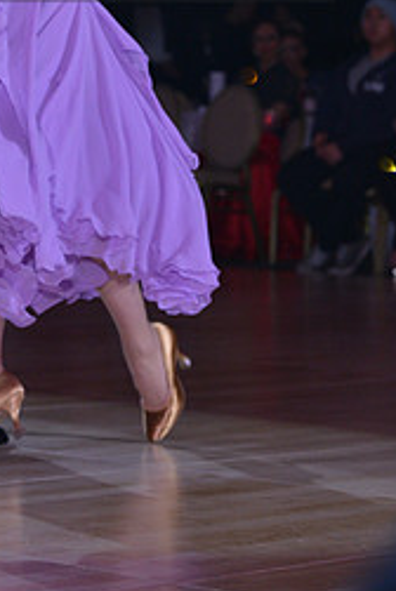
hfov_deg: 7.6
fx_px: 2962
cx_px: 11
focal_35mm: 180
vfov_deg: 11.2
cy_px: -75
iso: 1250
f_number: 5
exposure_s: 1/250
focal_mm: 78
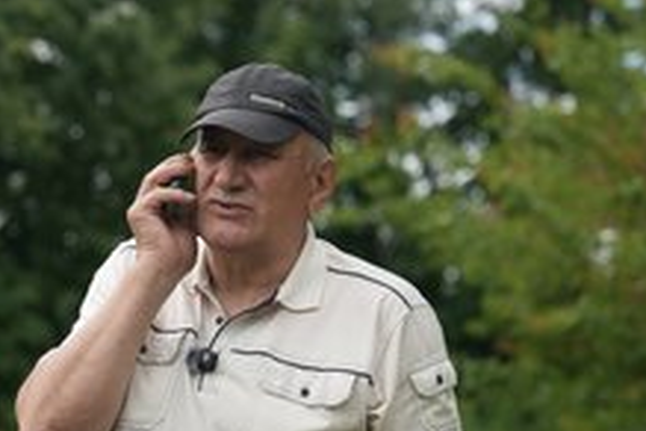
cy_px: 320
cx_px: 206
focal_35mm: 128
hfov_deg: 16.0
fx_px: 2297
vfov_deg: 10.7
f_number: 2.8
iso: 125
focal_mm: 70
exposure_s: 1/160
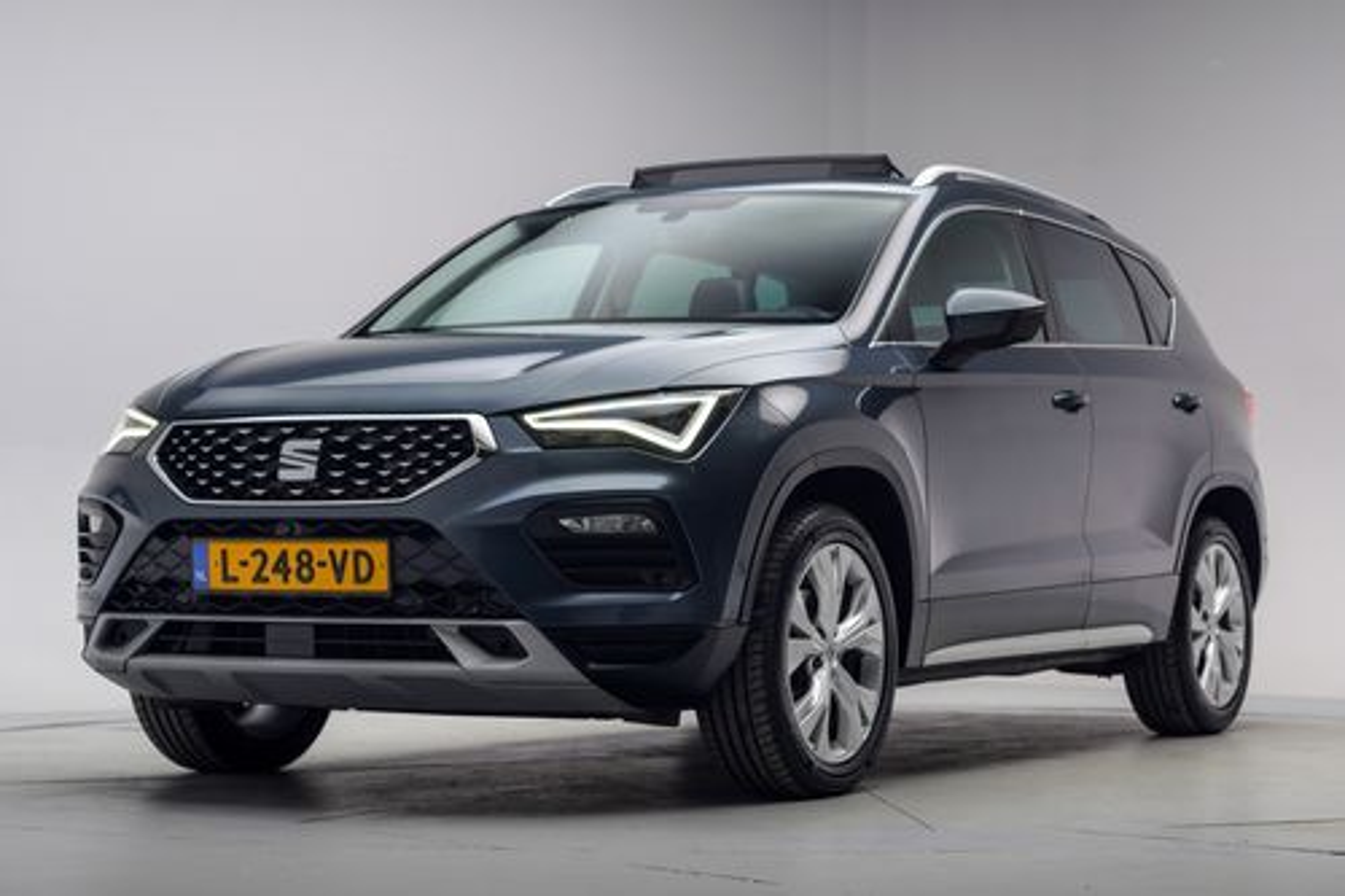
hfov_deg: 39.6
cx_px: 672
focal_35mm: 50
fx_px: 1867
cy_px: 448
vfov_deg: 27.0
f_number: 4
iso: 100
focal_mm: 50
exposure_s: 1/13
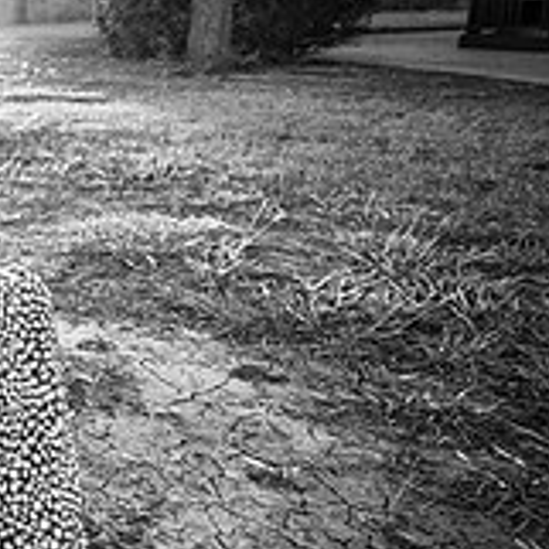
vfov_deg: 38.6
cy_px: 169
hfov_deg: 25.4
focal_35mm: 43
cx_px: -334
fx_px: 772
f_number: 3.2
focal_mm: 14
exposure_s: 1/500
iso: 500
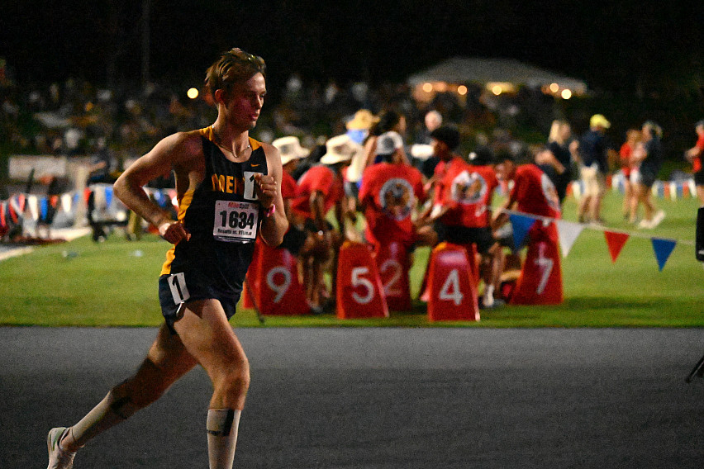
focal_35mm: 195
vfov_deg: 7.0
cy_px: 234
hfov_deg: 10.5
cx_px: 352
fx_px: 3813
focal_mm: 195
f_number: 5
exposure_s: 1/8000
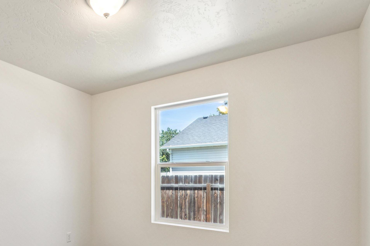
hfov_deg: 66.8
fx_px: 257
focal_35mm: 25
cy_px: 175
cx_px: 90
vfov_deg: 49.9
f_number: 13
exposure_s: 1/6
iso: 400
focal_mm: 15.6
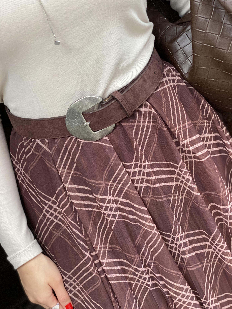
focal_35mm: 52
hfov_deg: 28.0
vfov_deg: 36.8
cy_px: 154
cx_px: 116
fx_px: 465
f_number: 2
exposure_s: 1/100
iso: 250
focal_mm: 6
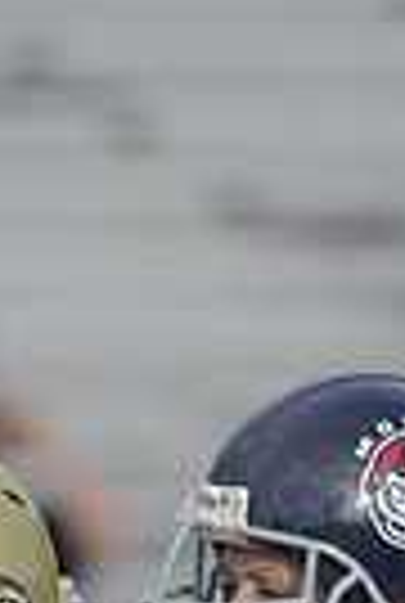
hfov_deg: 0.8
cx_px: 112
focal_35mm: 1724
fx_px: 28941
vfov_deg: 1.2
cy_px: 783
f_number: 6.3
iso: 560
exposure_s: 1/1000
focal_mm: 400
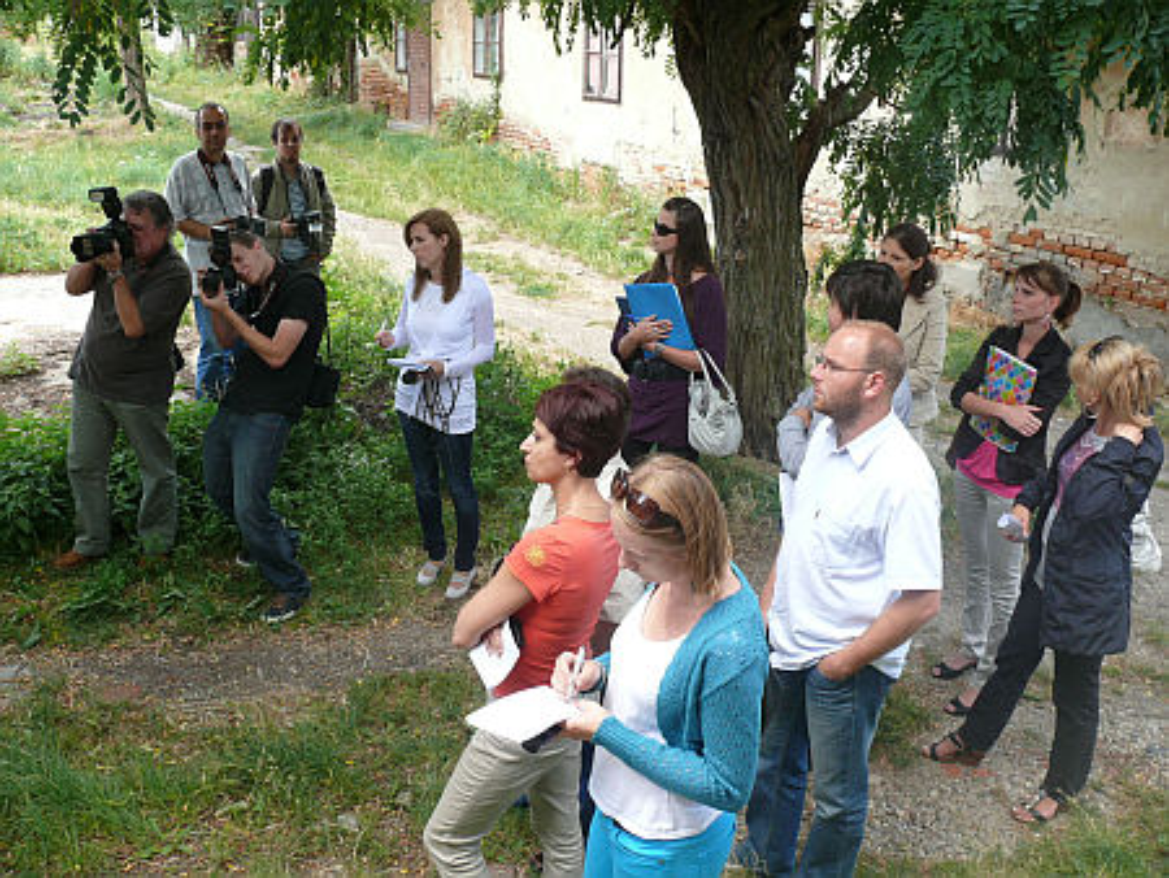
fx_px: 1183
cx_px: 584
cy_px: 439
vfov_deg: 40.7
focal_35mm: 35
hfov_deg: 52.6
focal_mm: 7.4
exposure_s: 1/100
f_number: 4
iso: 100
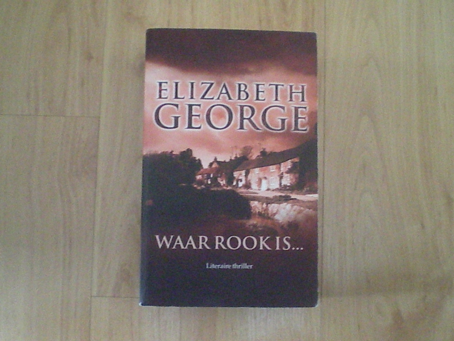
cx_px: 227
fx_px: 498
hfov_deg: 49.0
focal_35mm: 38
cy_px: 170
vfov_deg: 37.7
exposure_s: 1/68.8
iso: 1800
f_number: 3.1
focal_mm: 6.3
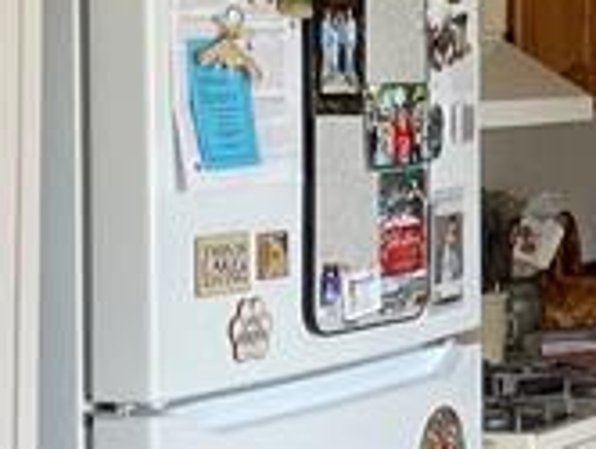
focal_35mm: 160
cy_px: 129
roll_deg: -0.9
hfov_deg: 11.1
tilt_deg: -2.0
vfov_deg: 9.3
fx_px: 2759
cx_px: 1231
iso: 125
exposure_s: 1/60
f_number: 1.6
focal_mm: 4.2
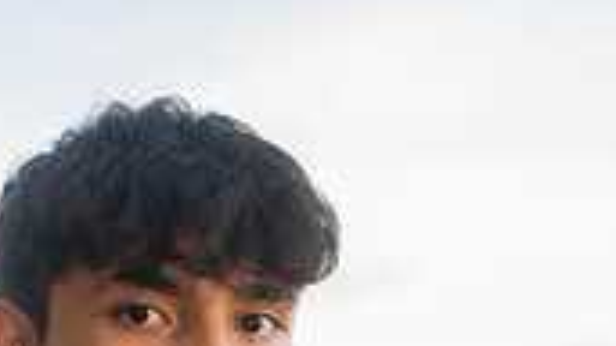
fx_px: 1796
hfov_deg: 19.3
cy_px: 778
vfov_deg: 9.9
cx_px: 140
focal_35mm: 110
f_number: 4.5
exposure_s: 1/400
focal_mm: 40
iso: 250
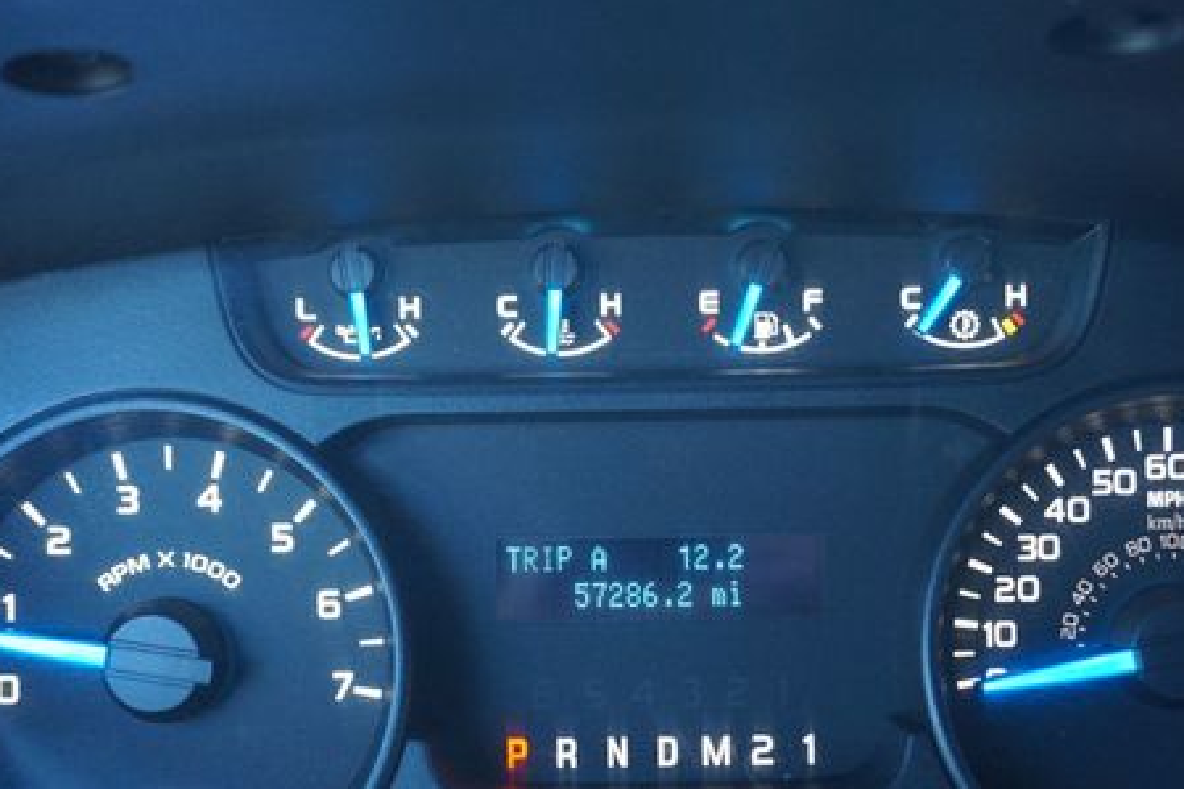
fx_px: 1545
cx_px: 622
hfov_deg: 41.9
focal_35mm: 47
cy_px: 507
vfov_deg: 28.5
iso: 1250
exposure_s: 1/60
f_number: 4
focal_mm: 22
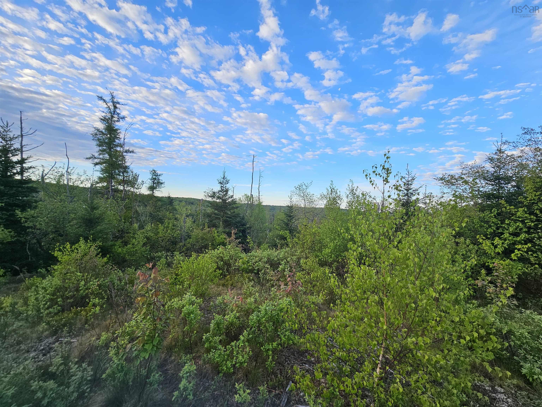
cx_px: 271
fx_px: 204
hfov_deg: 106.2
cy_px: 204
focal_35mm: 13
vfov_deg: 89.9
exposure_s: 1/467
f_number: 2.2
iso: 50
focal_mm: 2.2
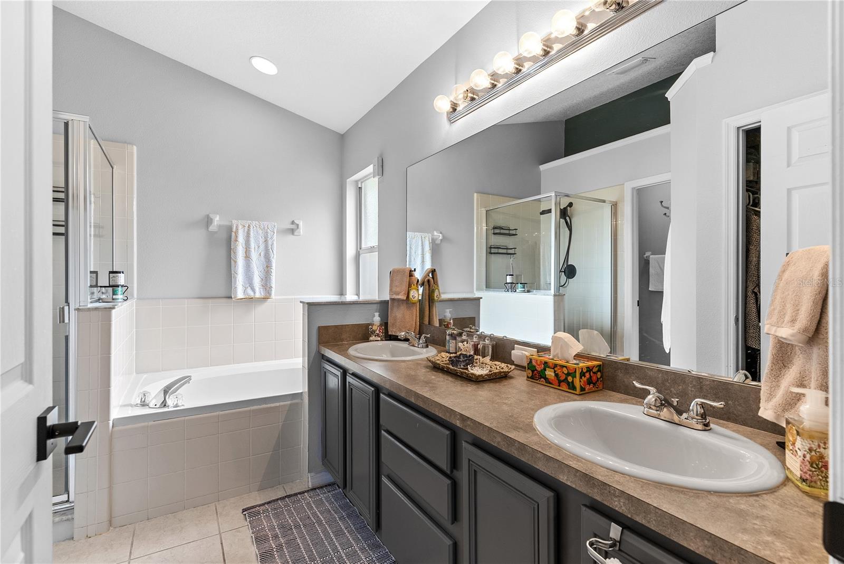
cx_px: 422
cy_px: 282
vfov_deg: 70.5
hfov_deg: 93.3
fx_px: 399
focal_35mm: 17
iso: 400
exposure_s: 1/5
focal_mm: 17
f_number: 8
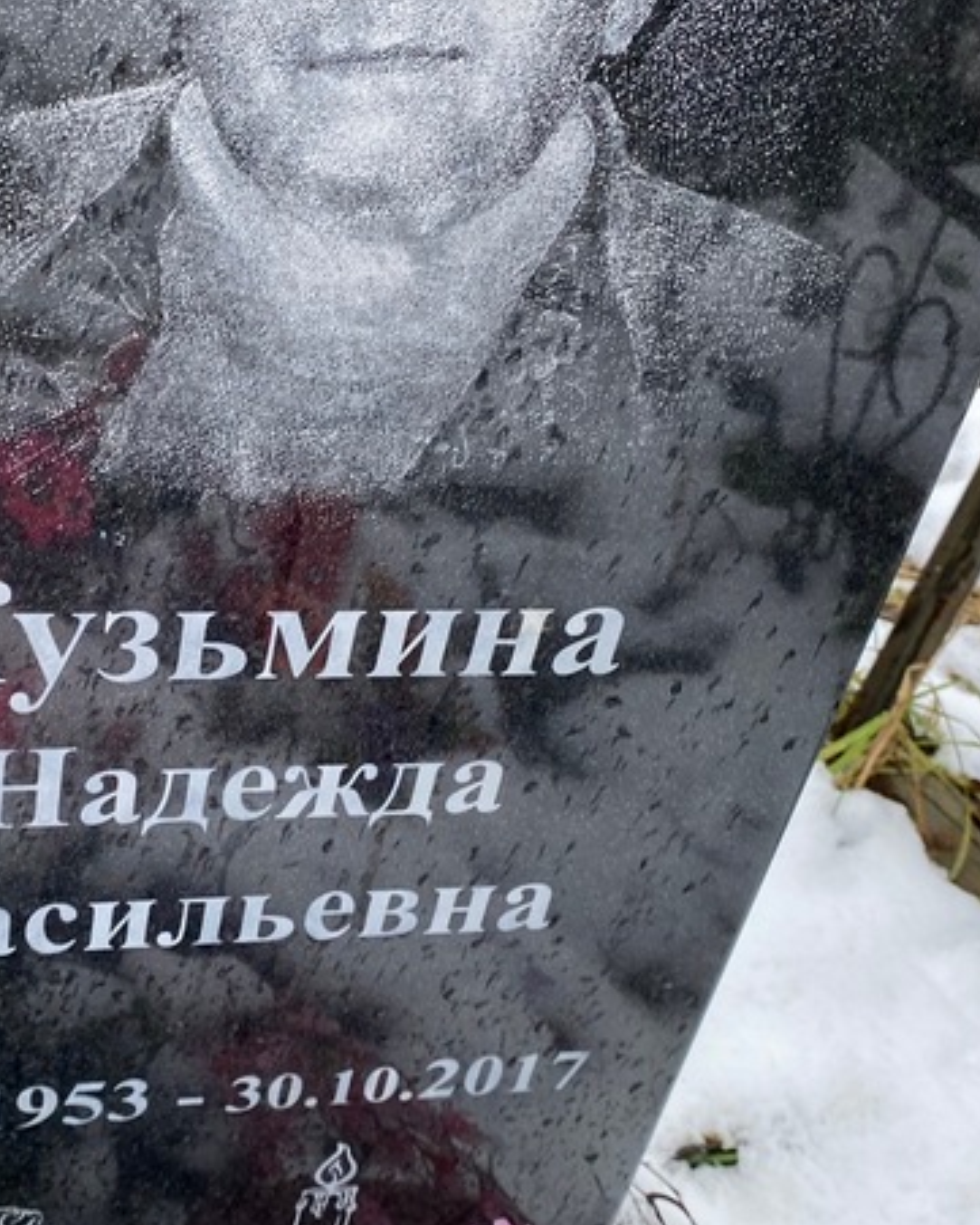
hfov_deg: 32.6
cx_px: 206
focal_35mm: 45
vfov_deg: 41.1
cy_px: 657
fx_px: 1631
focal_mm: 4.25
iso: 64
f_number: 1.8
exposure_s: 1/121
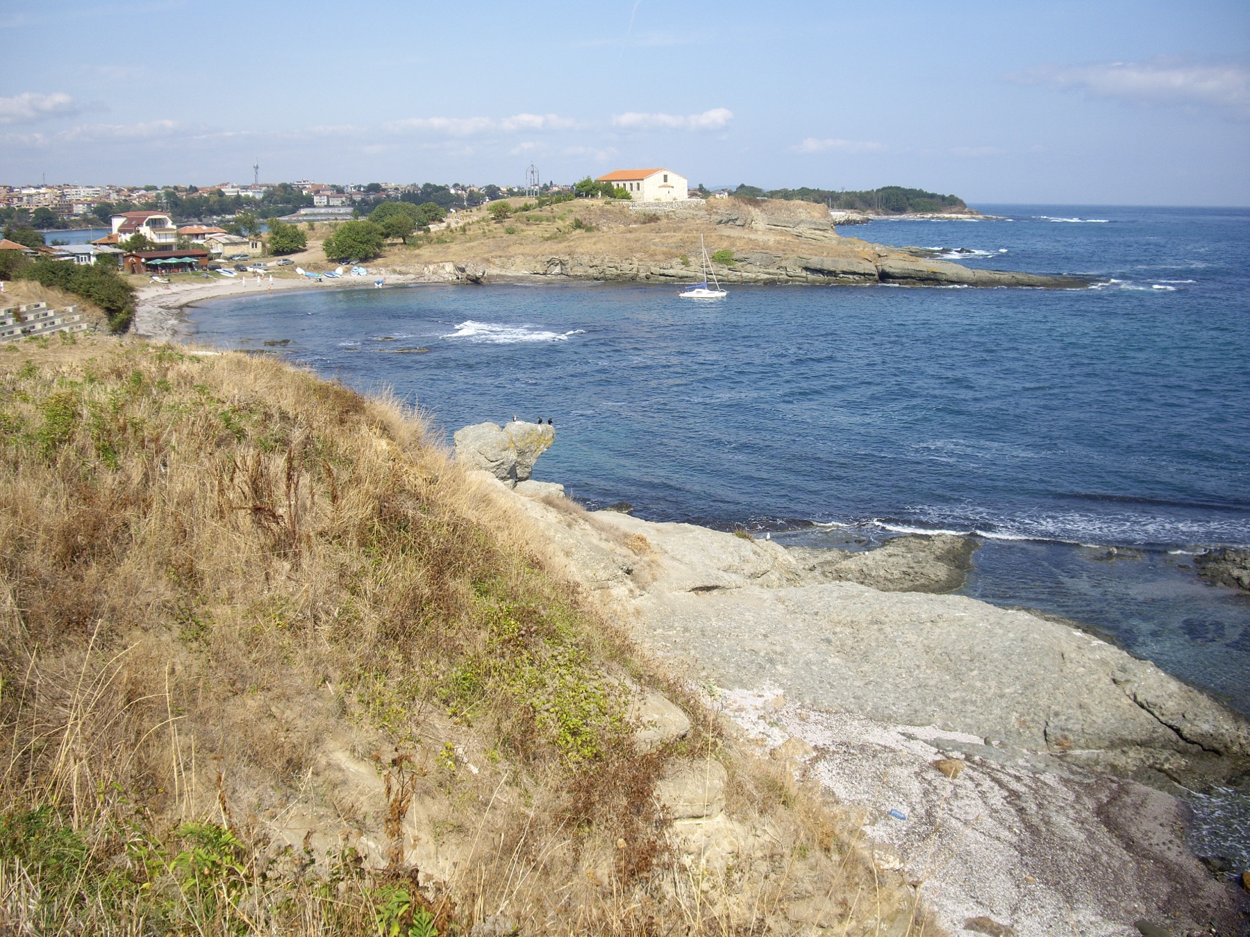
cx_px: 625
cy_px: 468
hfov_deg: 49.0
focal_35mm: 38
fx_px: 1372
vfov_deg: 37.7
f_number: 8
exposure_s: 1/125
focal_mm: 7.9
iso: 64
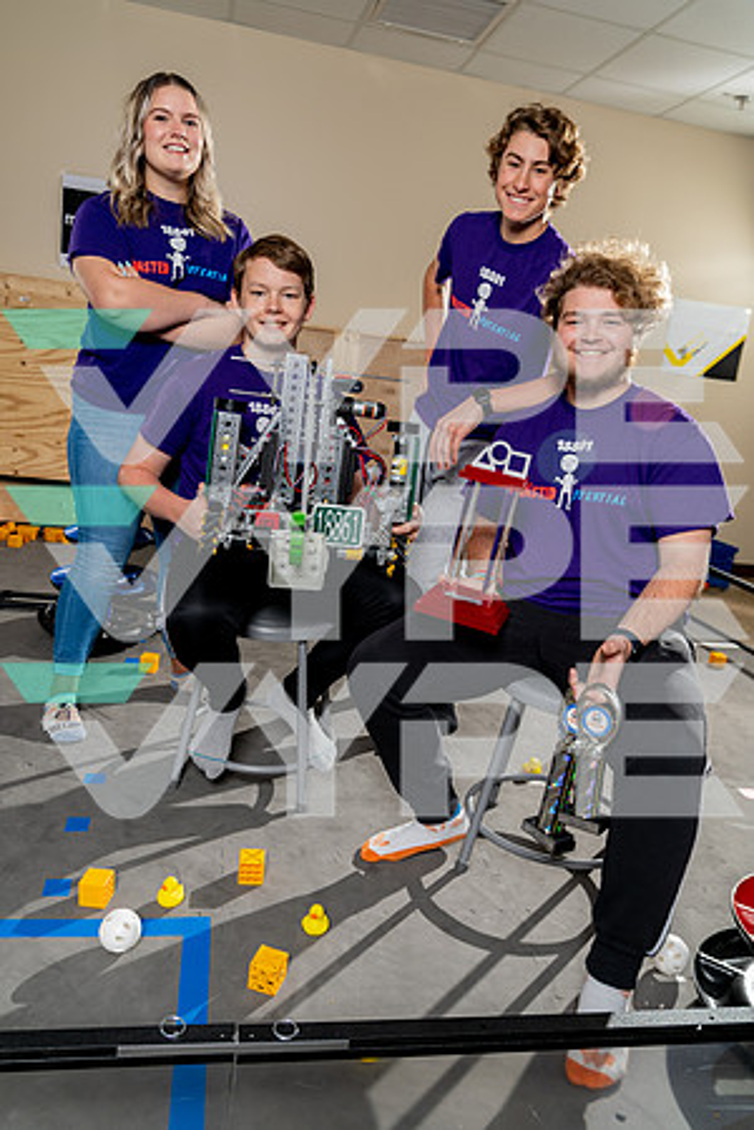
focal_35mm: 26
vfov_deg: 69.4
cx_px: 377
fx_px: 817
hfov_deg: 49.6
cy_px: 565
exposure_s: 1/250
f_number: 4.5
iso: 100
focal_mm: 26
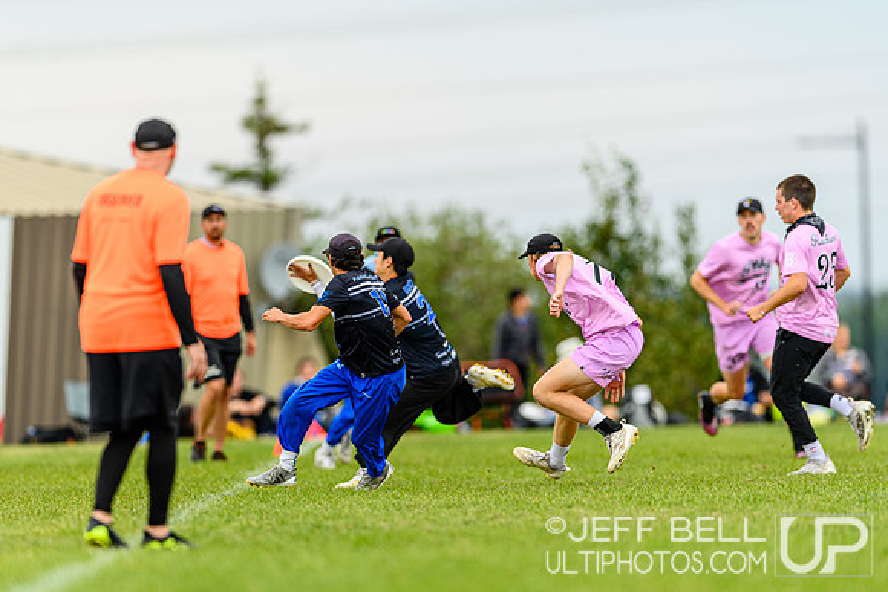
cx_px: 407
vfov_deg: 2.8
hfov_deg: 4.1
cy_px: 344
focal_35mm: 498
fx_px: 12291
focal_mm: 400
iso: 400
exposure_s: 1/1250
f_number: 3.2
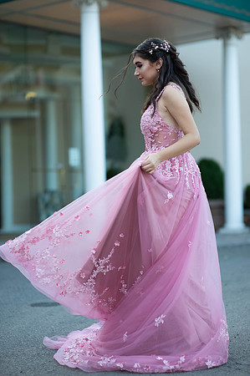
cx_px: 125
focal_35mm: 85
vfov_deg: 23.9
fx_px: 887
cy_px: 188
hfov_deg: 16.0
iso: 250
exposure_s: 1/640
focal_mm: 85
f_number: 2
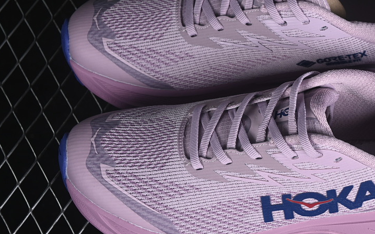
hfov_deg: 18.0
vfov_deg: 11.4
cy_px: 113
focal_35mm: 115
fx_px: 1175
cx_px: 276
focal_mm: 50
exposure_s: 1/80
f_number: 7.1
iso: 160
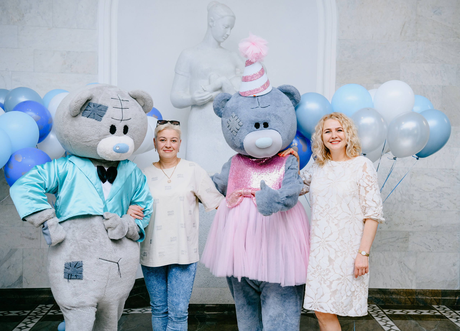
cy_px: 164
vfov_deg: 31.4
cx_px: 250
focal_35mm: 45
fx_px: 587
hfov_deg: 42.7
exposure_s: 1/160
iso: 320
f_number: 4
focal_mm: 40
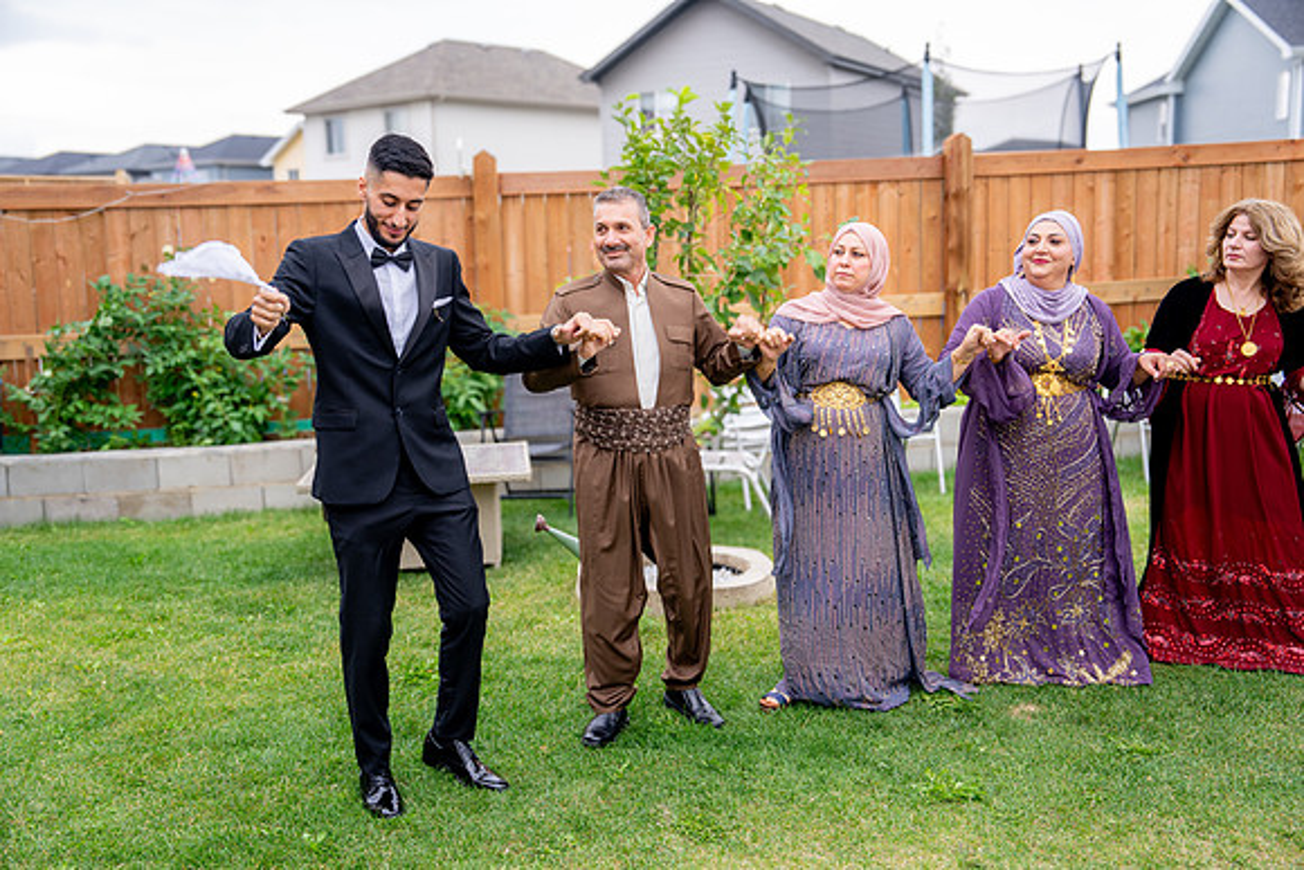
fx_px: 1413
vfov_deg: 34.2
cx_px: 652
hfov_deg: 49.5
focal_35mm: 39
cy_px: 435
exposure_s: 1/400
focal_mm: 39
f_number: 2.8
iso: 100
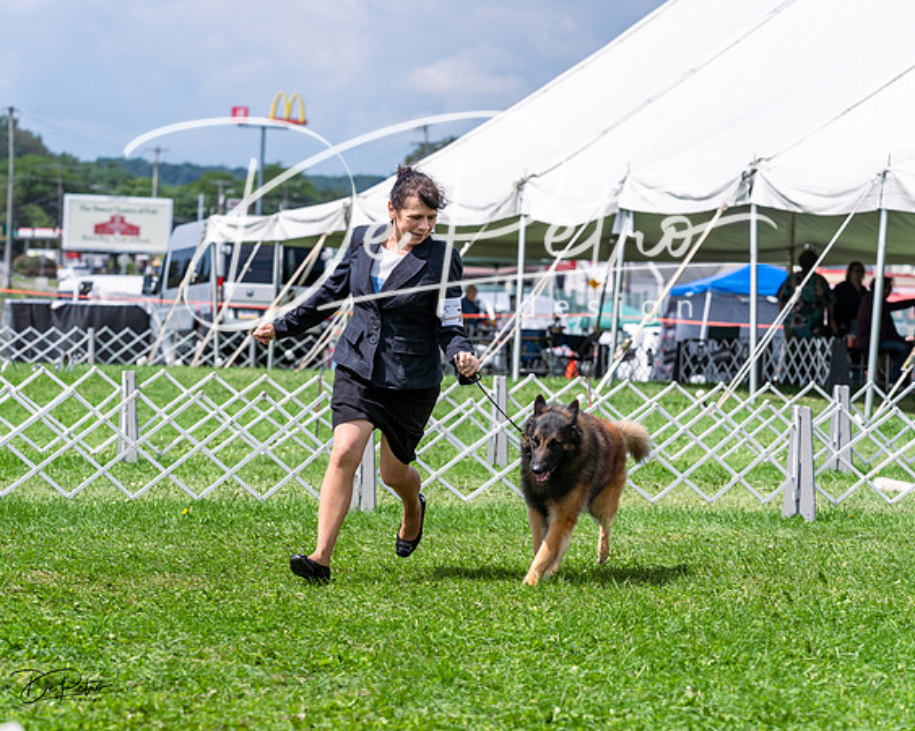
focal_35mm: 132
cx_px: 458
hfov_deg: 14.6
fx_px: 3567
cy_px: 366
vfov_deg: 11.7
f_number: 5
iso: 100
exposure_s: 1/1000
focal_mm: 117
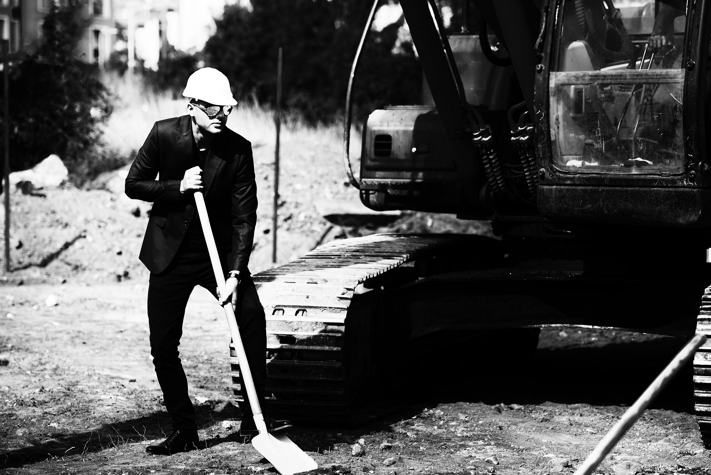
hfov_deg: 16.1
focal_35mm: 127
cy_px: 265
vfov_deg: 10.8
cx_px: 361
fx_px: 2509
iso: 100
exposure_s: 1/1000
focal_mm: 112
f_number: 4
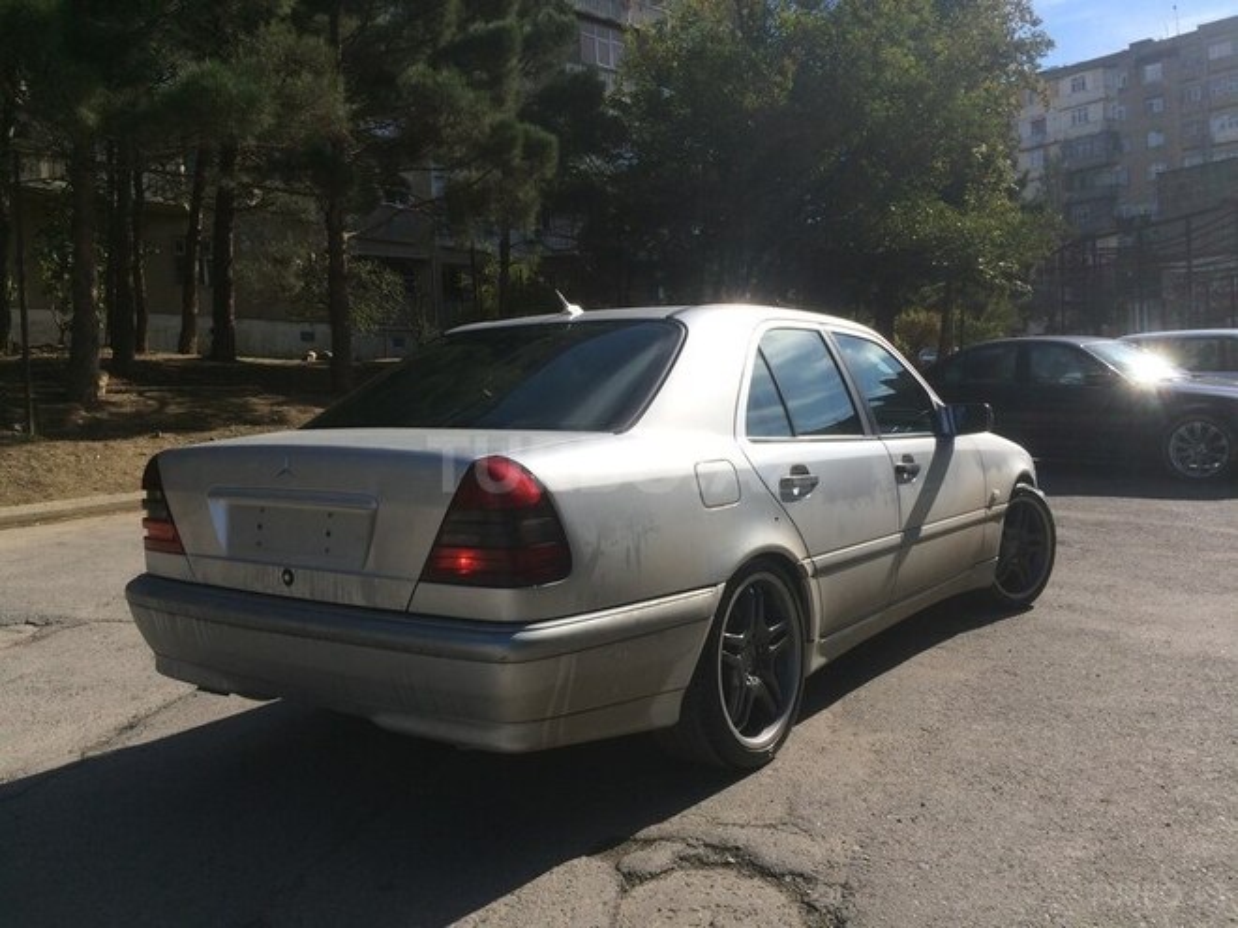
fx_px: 1037
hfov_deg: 61.7
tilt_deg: -2.9
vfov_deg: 48.2
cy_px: 464
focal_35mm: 29
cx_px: 619
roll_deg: +1.6
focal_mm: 4.15
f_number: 2.2
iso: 32
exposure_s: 1/2740
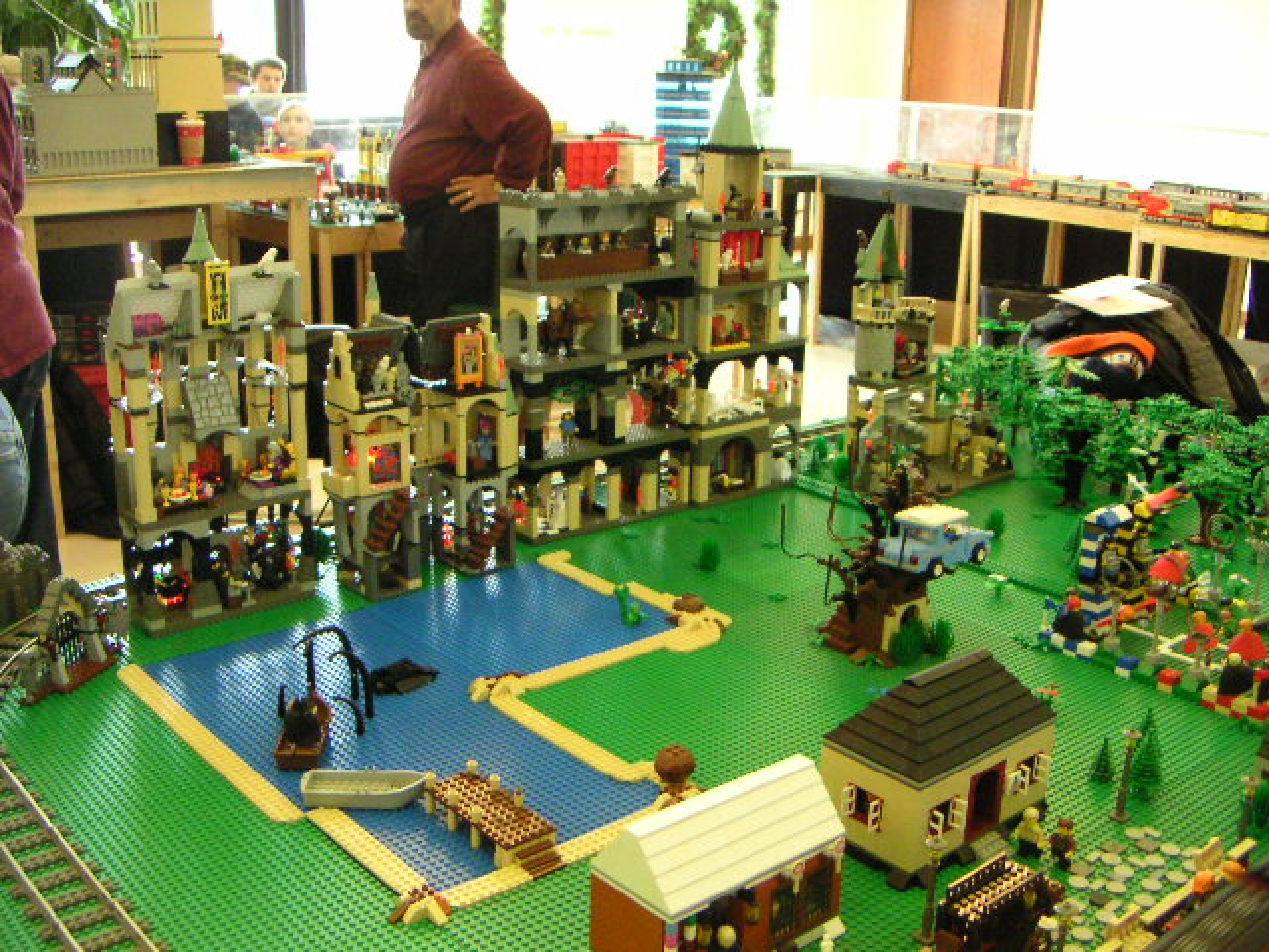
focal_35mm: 37
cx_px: 634
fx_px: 1356
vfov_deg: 38.7
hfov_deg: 50.1
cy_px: 476
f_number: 2.8
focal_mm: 4.8
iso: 400
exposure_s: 1/45
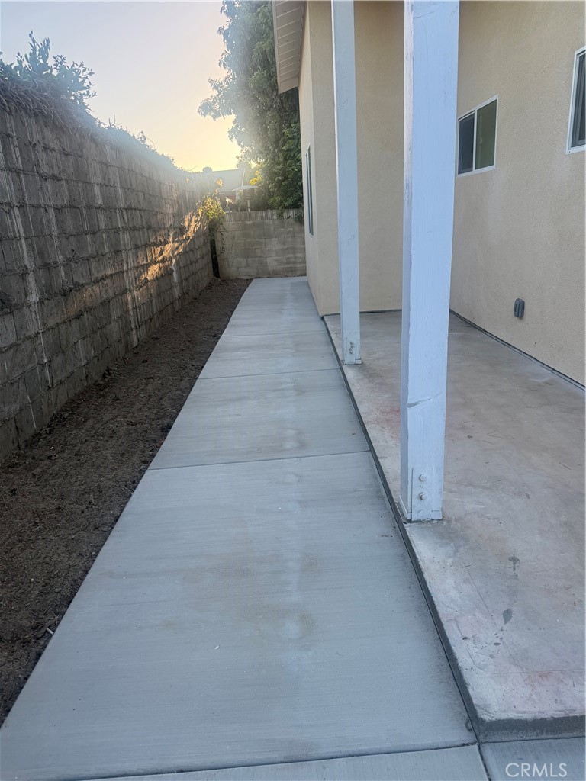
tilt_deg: -19.5
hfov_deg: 56.8
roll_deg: +2.4
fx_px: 542
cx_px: 293
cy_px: 390
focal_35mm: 24
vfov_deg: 71.6
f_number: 1.78
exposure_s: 1/532
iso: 100
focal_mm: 6.76
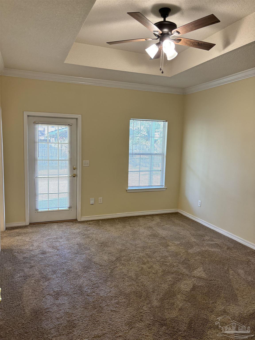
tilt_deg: -7.4
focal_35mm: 26
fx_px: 255
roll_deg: -2.7
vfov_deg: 67.3
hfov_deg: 53.1
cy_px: 170
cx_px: 128
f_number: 1.6
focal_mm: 5.96
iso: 250
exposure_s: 1/60
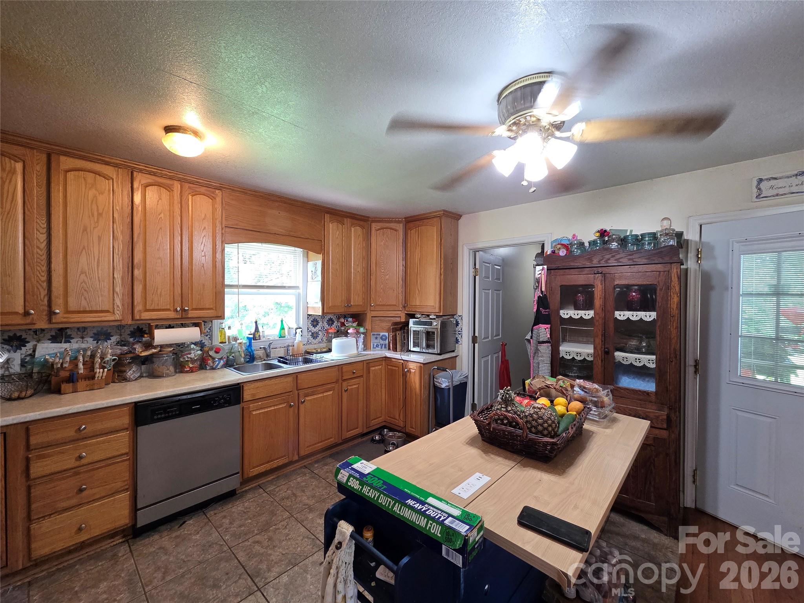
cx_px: 402
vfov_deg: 89.9
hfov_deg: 106.2
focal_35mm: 13
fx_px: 302
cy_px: 302
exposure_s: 1/60
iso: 200
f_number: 2.2
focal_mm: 2.2
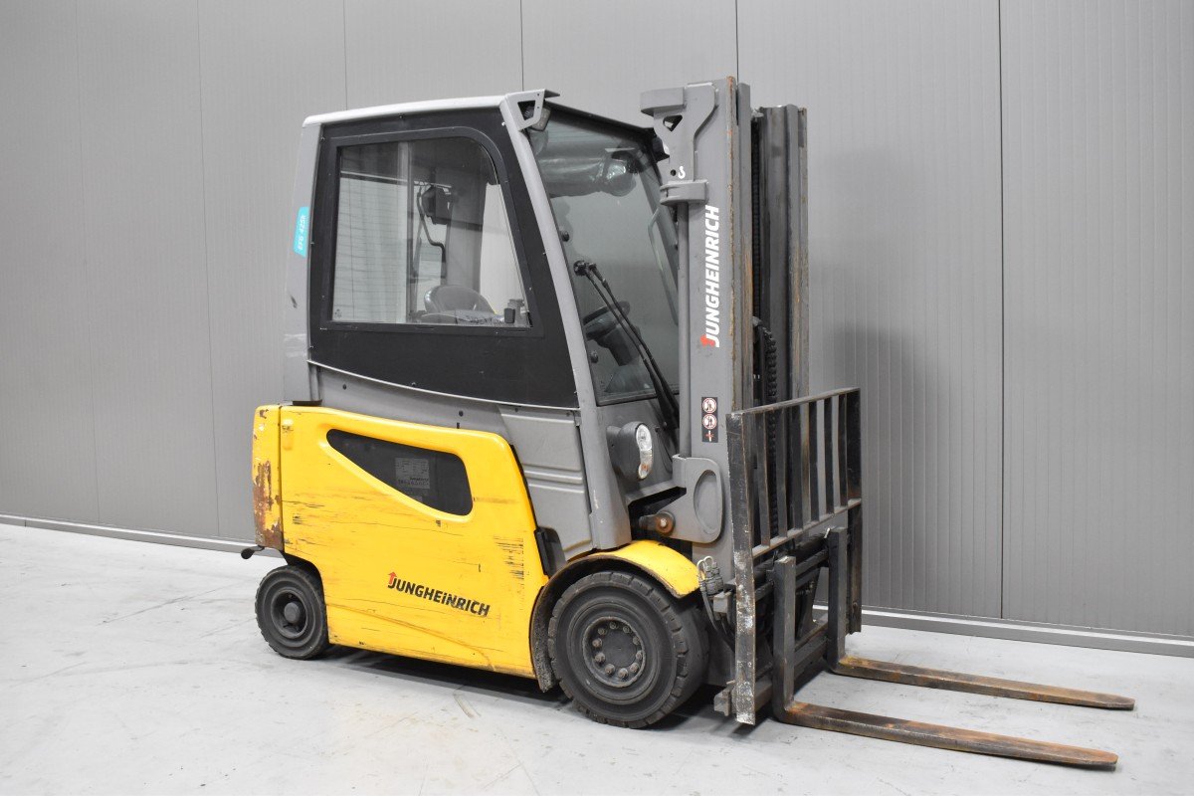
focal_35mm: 33
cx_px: 597
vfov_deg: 40.0
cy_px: 398
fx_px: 1094
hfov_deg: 57.2
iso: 1600
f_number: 5
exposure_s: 1/30
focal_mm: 22
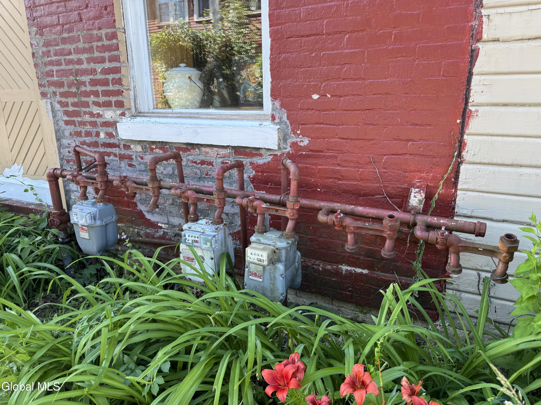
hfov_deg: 71.6
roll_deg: +1.8
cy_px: 202
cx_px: 270
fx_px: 375
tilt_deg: -16.3
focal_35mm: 24
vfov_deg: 56.8
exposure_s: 1/189
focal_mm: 6.76
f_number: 1.78
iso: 64
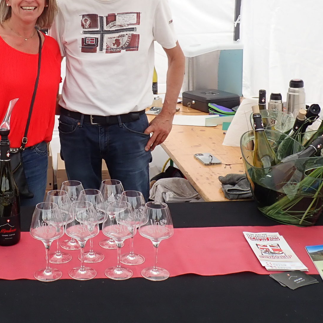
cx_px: 59
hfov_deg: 31.8
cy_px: 87
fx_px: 549
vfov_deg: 32.3
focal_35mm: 52
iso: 100
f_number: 2.8
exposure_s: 1/640
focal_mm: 4.5
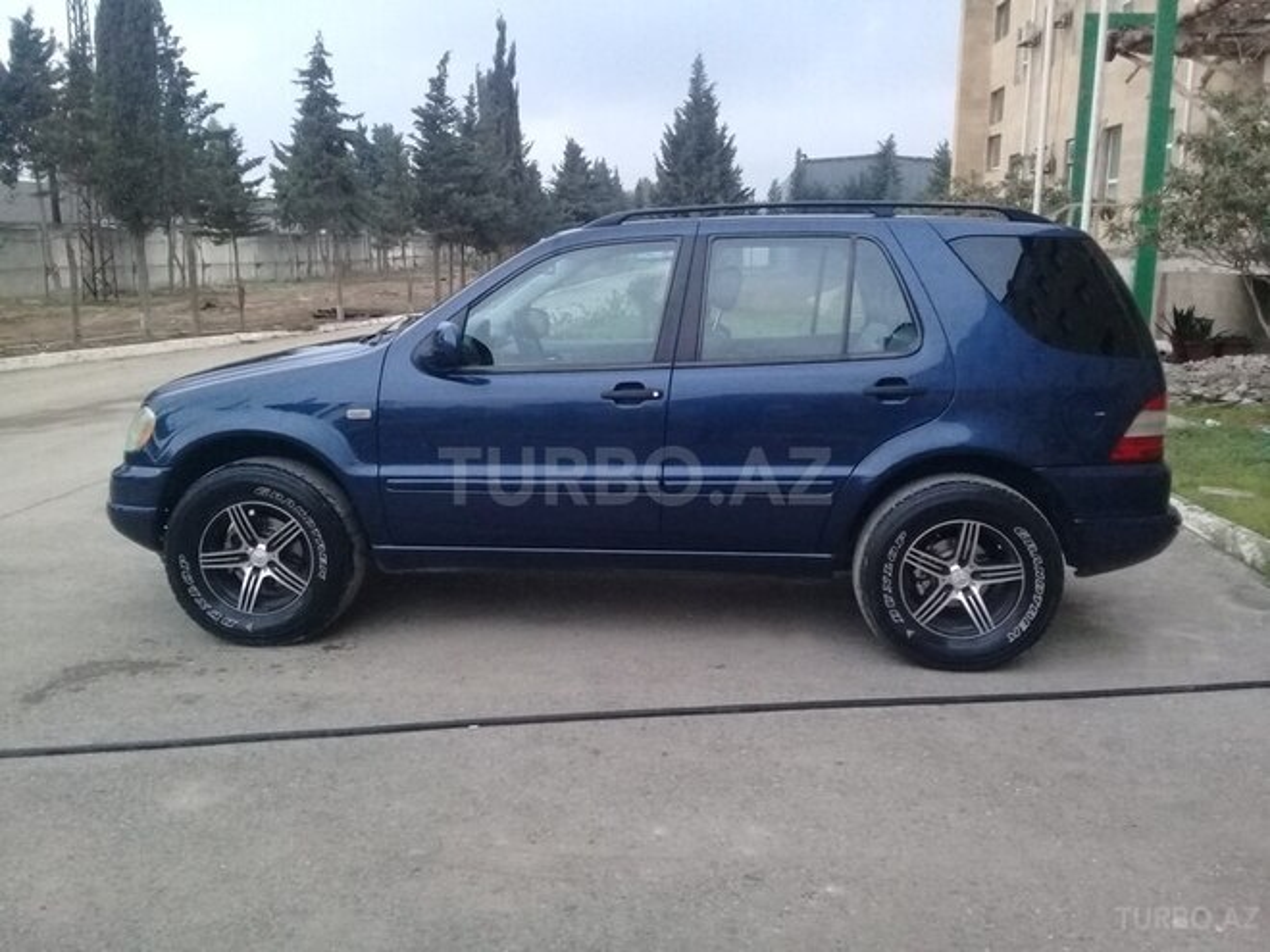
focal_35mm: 31
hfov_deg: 58.4
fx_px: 1137
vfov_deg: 45.4
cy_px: 476
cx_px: 635
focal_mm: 3.3
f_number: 2.2
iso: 320
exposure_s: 1/17
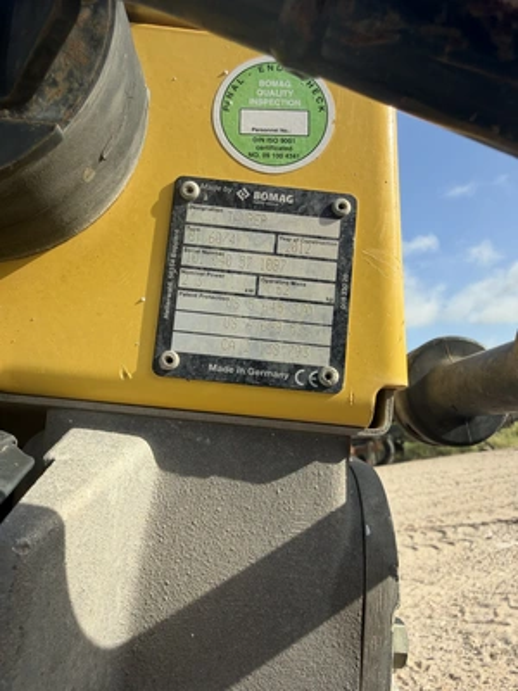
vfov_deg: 71.6
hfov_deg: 56.8
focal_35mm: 24
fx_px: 479
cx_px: 259
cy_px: 346
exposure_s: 1/777
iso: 32
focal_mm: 2.22
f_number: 2.2
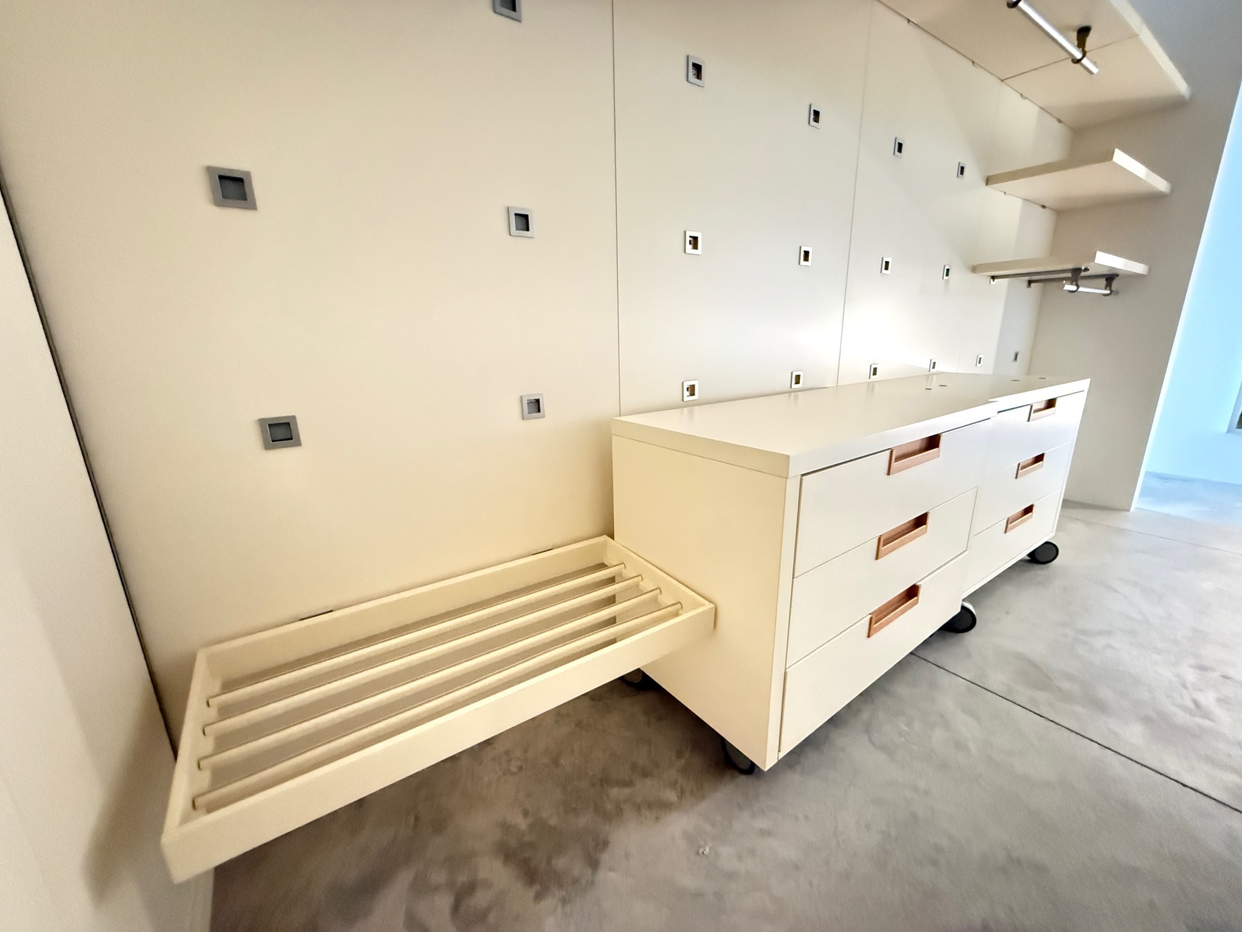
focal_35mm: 14
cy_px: 466
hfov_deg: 102.1
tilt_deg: -12.2
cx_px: 621
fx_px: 502
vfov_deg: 85.7
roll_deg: +1.4
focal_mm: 2.22
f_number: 2.2
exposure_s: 1/25
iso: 2500
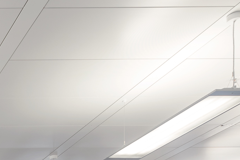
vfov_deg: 14.4
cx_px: -175
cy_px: 340
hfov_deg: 20.4
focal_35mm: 75
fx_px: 500
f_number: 8
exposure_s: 1/3
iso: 100
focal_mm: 14
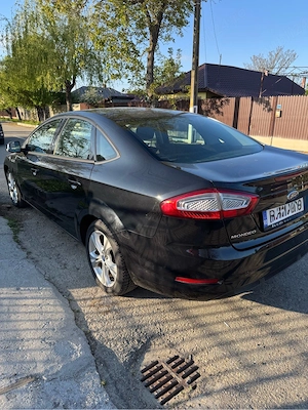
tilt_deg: -17.2
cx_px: 154
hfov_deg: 56.8
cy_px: 205
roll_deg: -0.4
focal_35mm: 24
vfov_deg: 71.6
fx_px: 285
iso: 80
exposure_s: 1/925
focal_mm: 6.76
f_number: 1.78
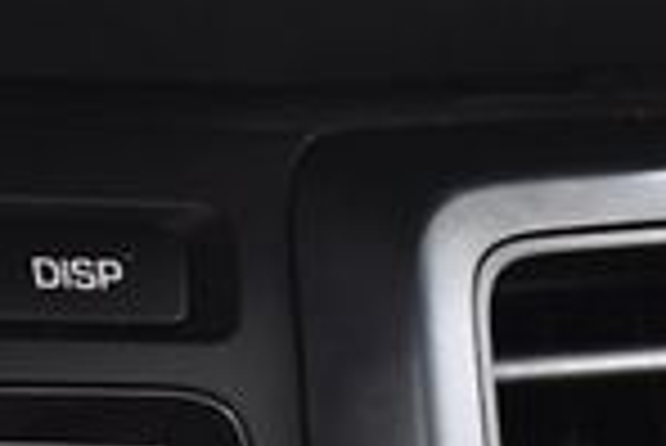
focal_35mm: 259
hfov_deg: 7.6
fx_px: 4796
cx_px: -688
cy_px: 917
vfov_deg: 5.2
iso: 1250
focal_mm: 40
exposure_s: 1/80
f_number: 4.5
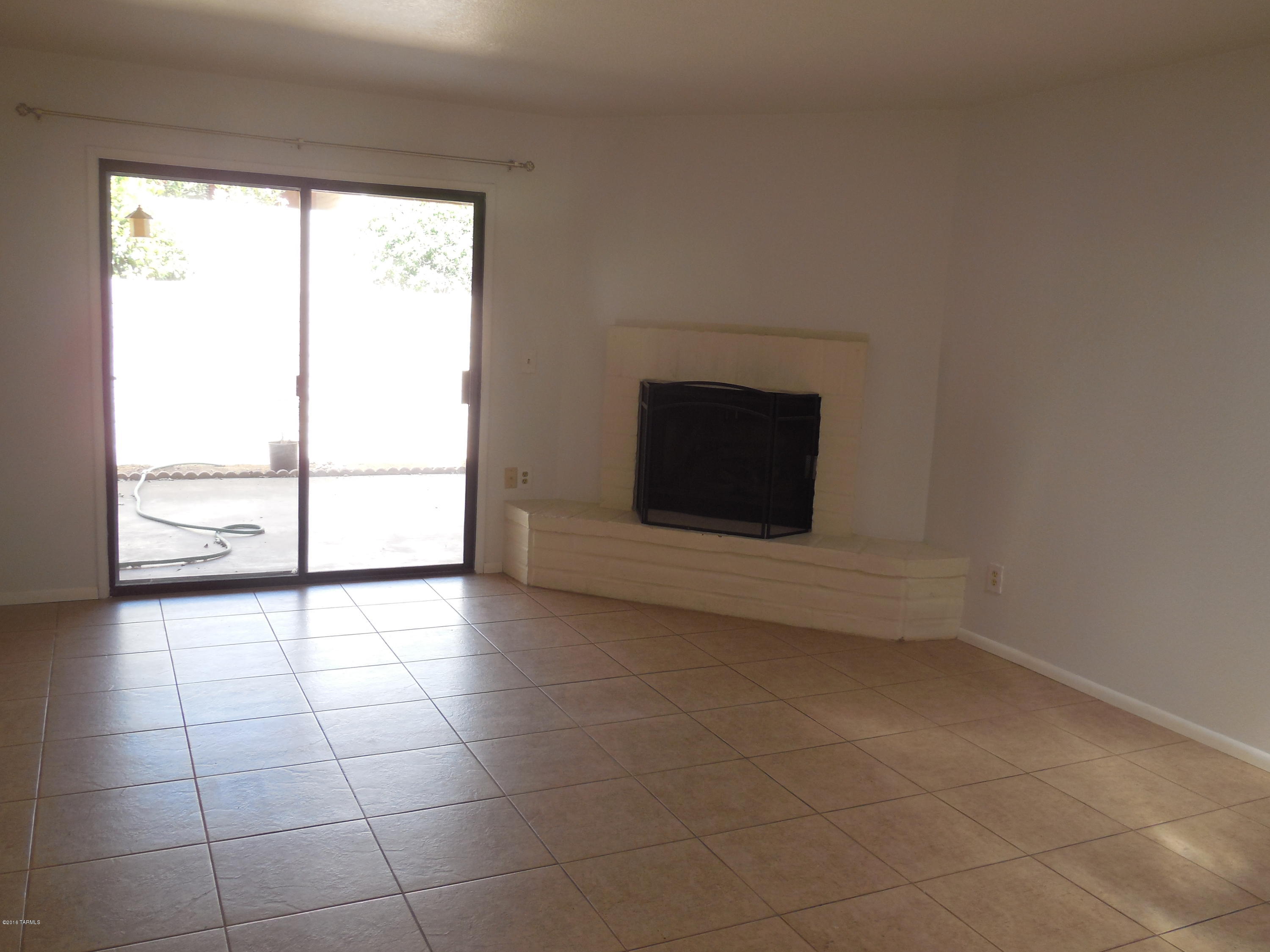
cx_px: 635
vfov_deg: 46.8
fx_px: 1101
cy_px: 476
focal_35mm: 30
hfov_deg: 60.0
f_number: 3.2
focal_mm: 5.3
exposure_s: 1/40
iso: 125
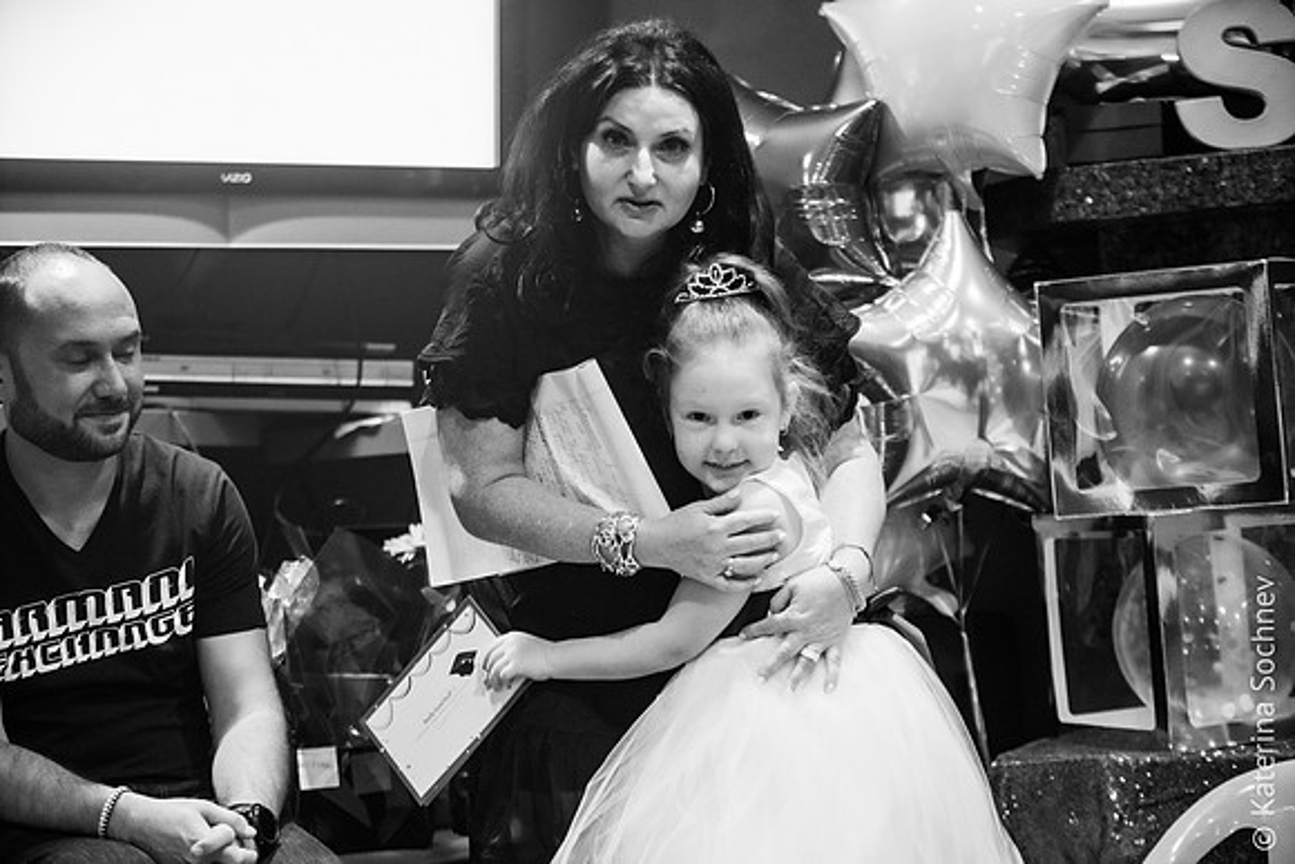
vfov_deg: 15.2
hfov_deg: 22.6
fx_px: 3238
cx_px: 648
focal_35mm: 90
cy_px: 432
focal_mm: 90
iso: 1600
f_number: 2.8
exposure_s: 1/200
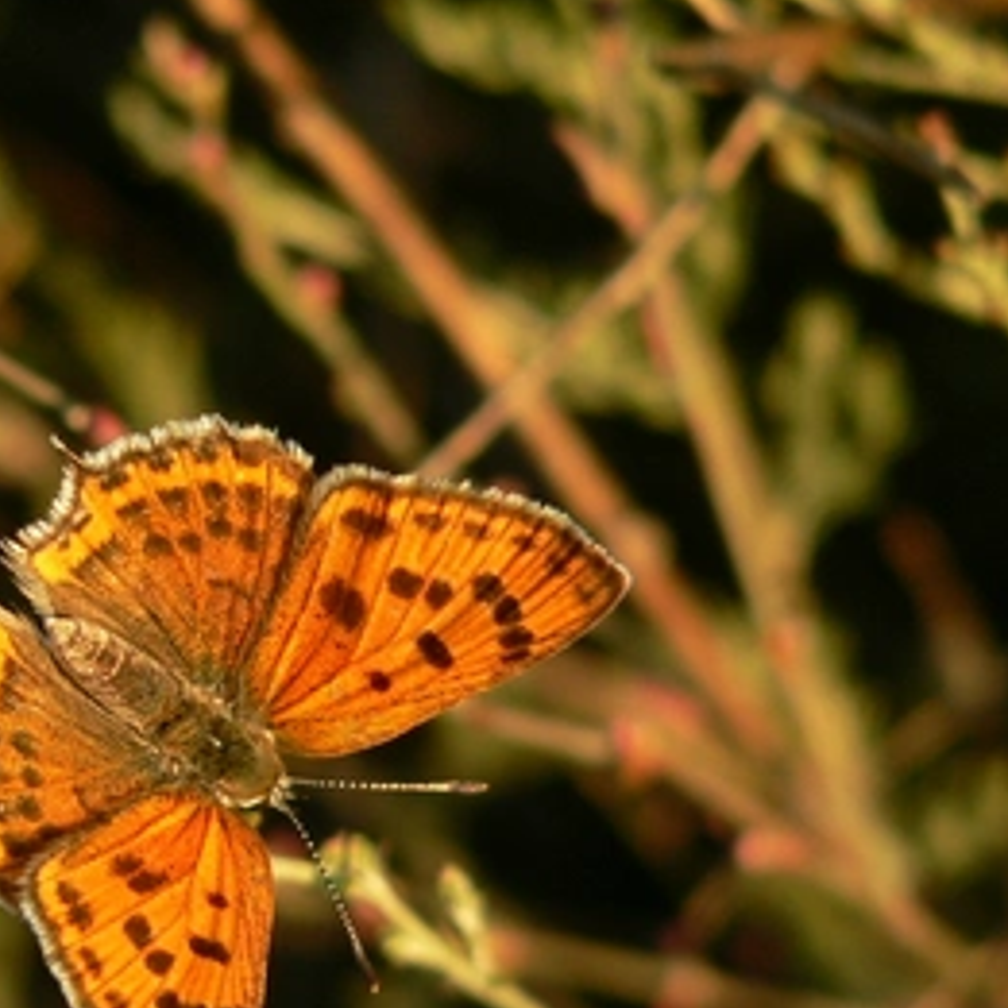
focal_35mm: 158
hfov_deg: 11.0
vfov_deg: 11.1
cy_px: 591
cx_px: 120
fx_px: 5205
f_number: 3.7
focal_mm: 12.1
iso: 80
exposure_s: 1/250
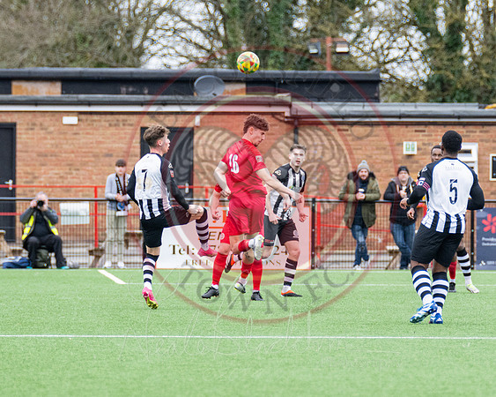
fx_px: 6479
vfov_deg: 3.5
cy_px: 186
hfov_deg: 4.4
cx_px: 271
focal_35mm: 442
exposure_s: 1/1000
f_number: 4
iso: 800
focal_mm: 200
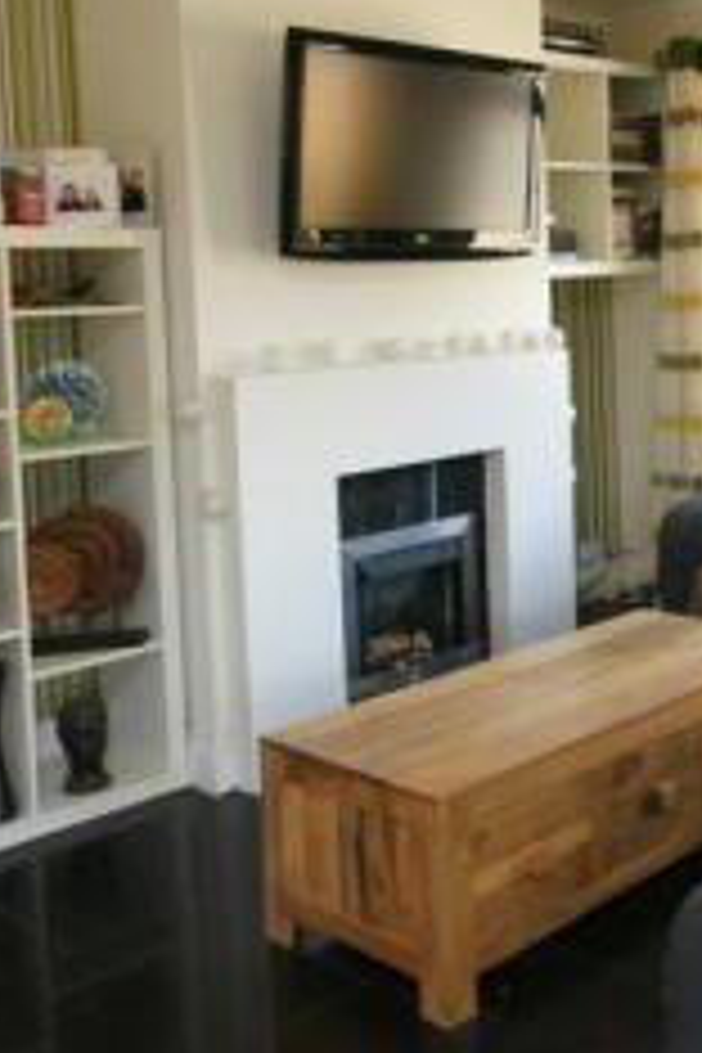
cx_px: 682
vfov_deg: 45.4
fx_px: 1228
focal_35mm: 42
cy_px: 313
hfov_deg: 30.0
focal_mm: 10
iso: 800
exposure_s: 1/60
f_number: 5.6
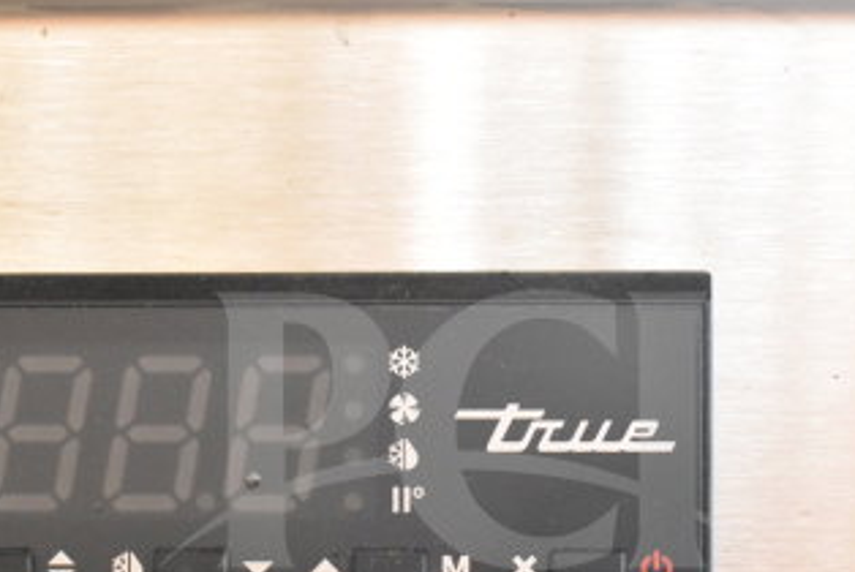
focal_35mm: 99
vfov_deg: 13.7
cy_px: 508
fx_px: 2353
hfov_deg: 20.6
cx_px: 460
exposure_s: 1/50
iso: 4500
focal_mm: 34
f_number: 4.5
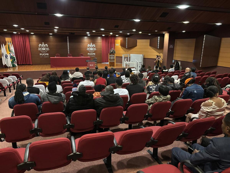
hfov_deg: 67.3
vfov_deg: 53.1
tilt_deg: -14.6
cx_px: 115
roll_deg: -0.8
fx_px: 173
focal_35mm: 26
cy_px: 86
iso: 640
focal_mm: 5.96
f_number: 1.6
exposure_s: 1/30
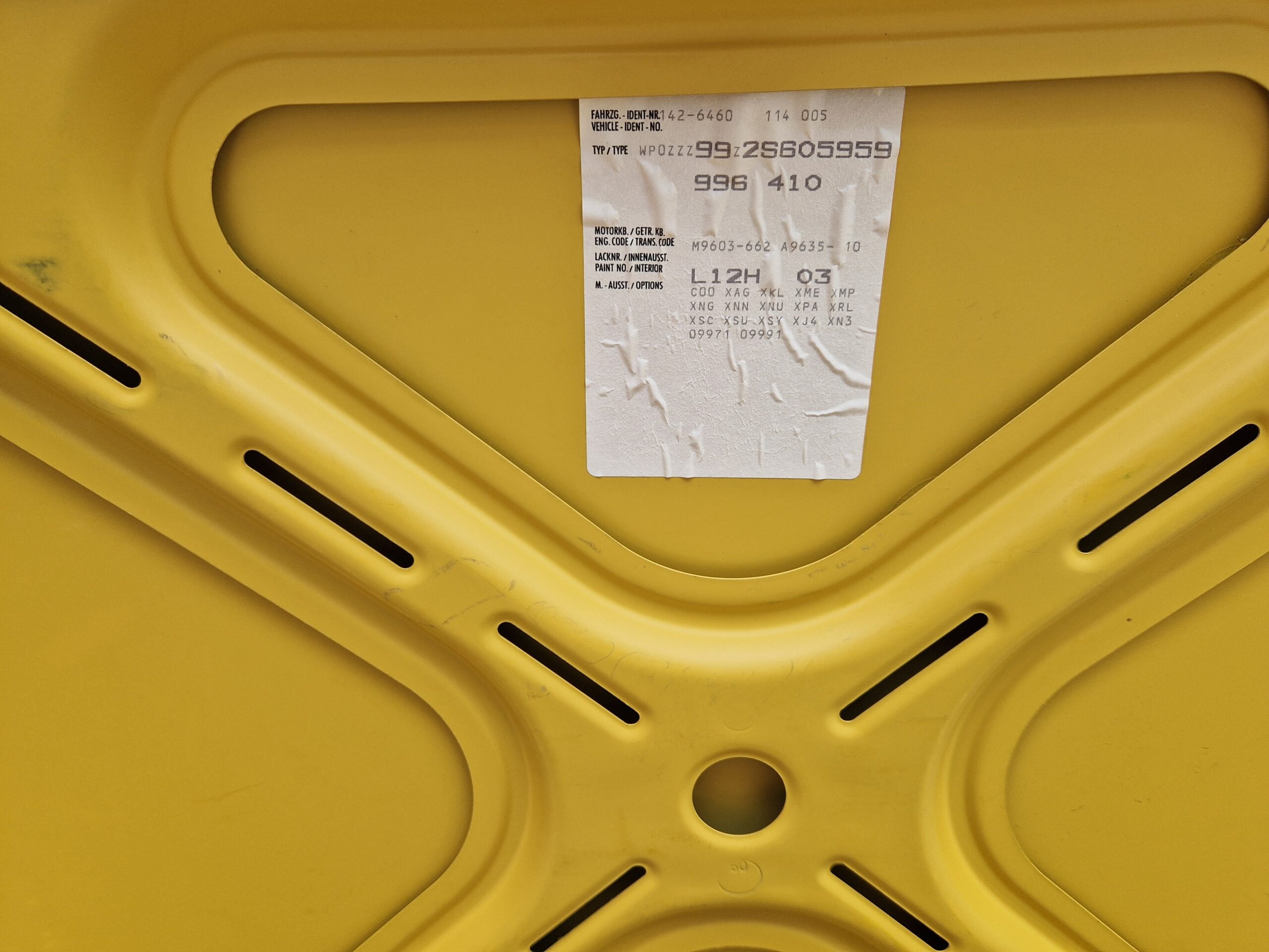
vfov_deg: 58.9
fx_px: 843
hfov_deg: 73.9
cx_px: 634
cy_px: 476
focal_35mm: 23
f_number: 1.8
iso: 50
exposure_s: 1/189
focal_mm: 5.4
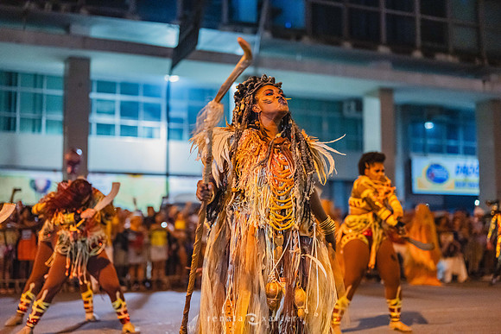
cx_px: 250
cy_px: 167
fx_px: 696
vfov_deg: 27.0
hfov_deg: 39.6
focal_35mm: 50
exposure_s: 1/320
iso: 6400
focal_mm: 50
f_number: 1.4
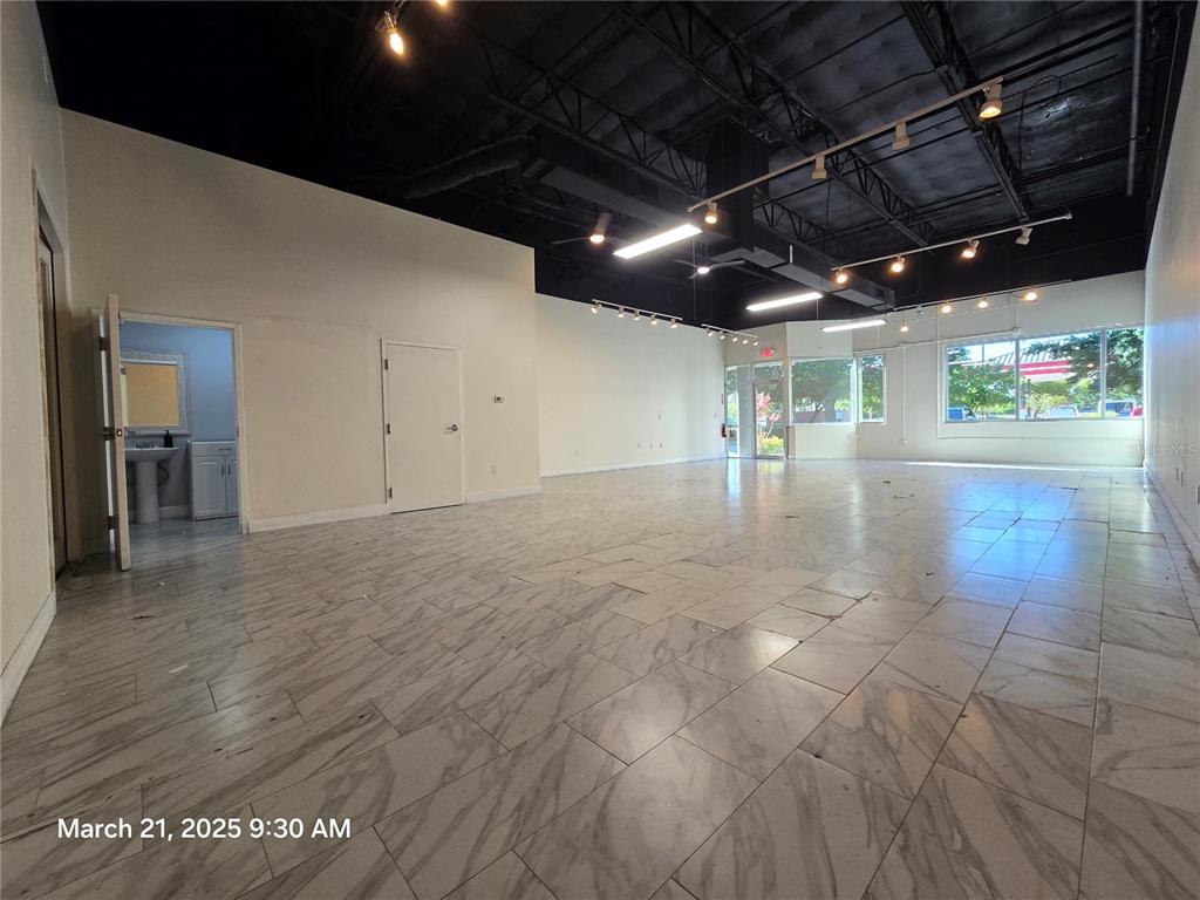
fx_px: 451
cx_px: 600
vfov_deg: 89.9
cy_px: 450
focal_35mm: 13
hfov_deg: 106.2
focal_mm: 2.2
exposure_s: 1/60
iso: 100
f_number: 2.2
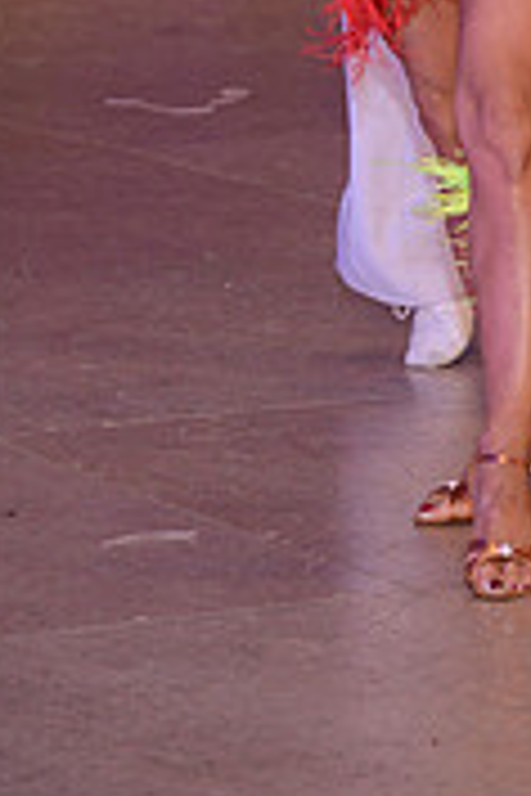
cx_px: 520
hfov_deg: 4.0
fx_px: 7633
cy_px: -427
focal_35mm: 345
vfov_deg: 5.9
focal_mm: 105
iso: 1250
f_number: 4.5
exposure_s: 1/250
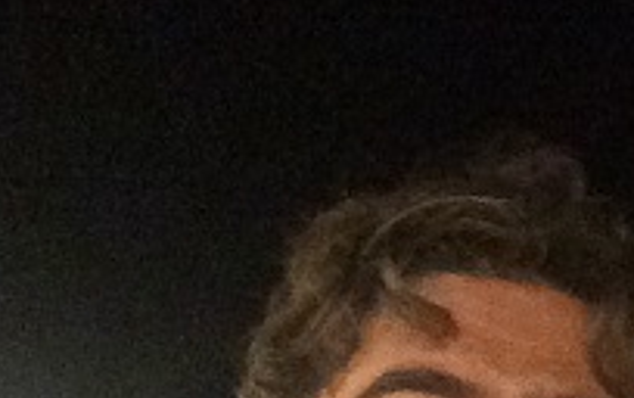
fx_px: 1782
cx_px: 637
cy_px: 585
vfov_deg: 12.2
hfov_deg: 19.6
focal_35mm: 103
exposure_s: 1/15
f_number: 2.4
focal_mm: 2.15
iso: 1000
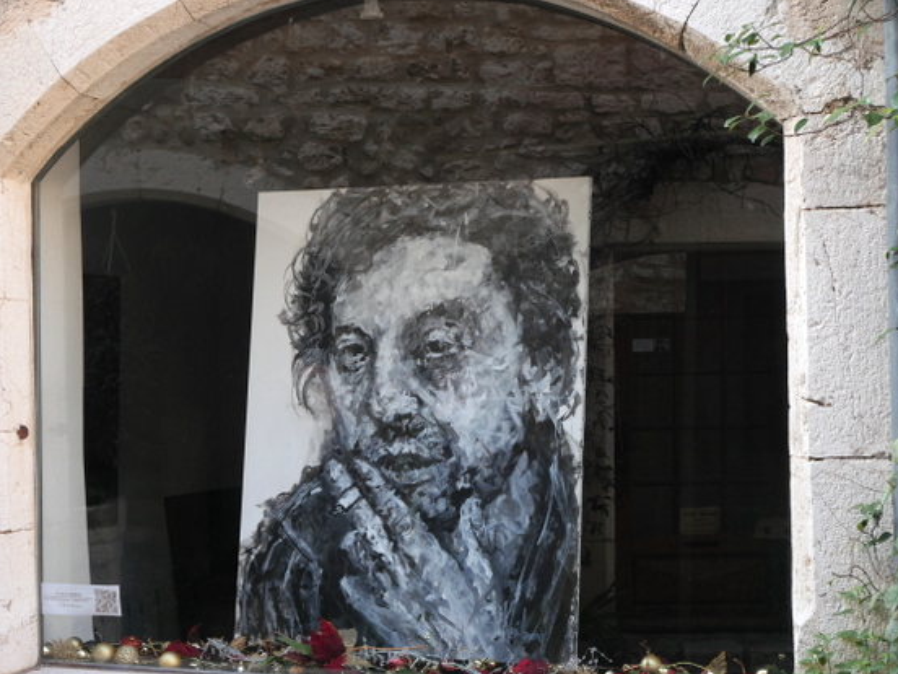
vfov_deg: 25.2
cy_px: 378
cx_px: 441
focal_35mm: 58
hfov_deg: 33.2
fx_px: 1505
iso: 250
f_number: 5.2
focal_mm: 25
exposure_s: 1/60
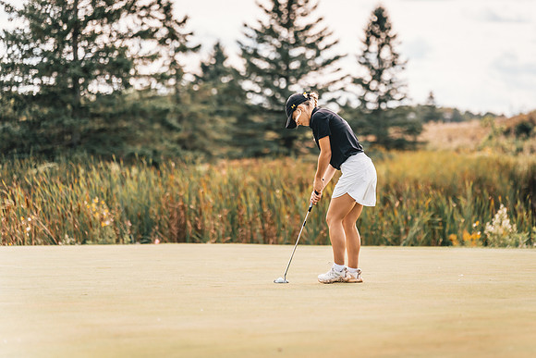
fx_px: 2646
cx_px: 317
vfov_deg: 7.7
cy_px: 154
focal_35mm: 178
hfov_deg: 11.6
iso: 100
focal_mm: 150
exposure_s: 1/1250
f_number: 2.8
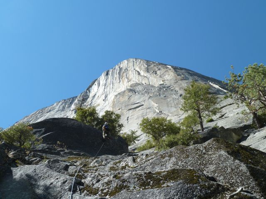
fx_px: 323
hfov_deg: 44.8
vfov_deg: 34.3
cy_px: 100
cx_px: 133
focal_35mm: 42
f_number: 4
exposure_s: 1/320
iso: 80
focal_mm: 6.9
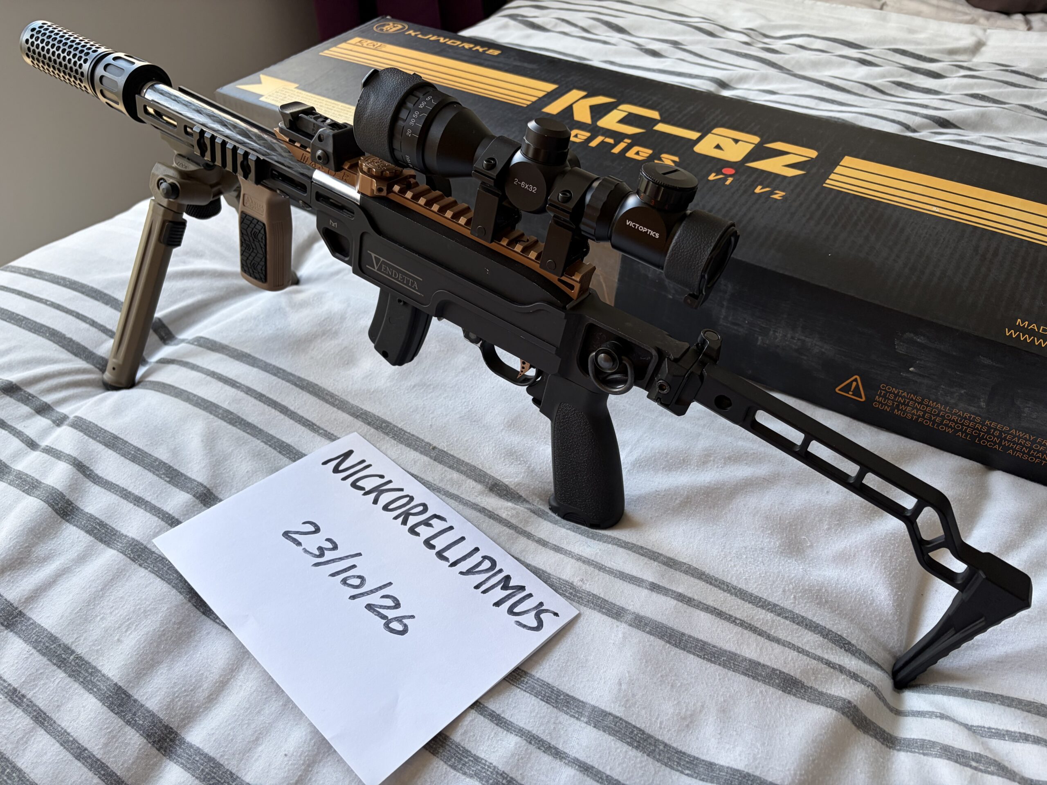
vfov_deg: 53.1
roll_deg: +3.0
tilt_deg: -40.6
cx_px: 524
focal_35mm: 26
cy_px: 392
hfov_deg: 67.3
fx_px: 786
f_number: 1.6
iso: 100
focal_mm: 5.96
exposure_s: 1/121
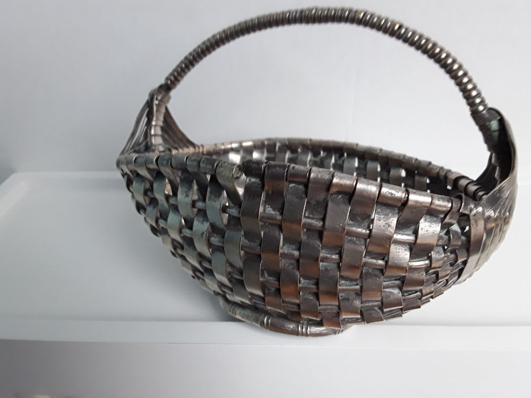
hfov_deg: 65.3
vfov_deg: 51.4
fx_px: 414
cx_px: 266
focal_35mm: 27
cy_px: 199
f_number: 1.9
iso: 160
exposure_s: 1/33
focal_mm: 2.91
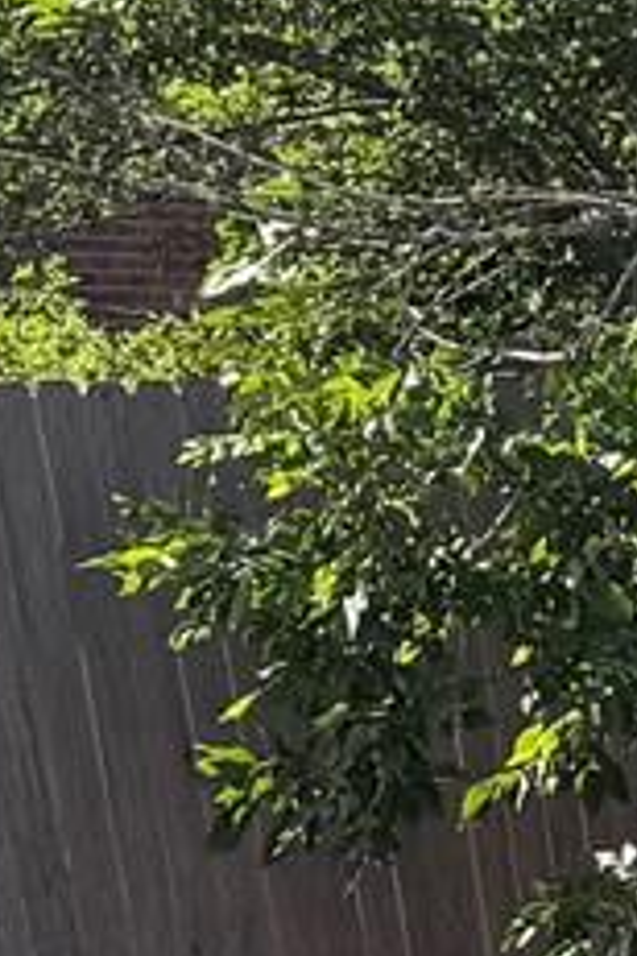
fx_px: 5865
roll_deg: +0.5
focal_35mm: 221
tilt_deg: -9.2
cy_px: 1461
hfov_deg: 6.0
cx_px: 1328
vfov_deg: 9.1
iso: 80
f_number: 1.78
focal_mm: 6.76
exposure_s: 1/2000
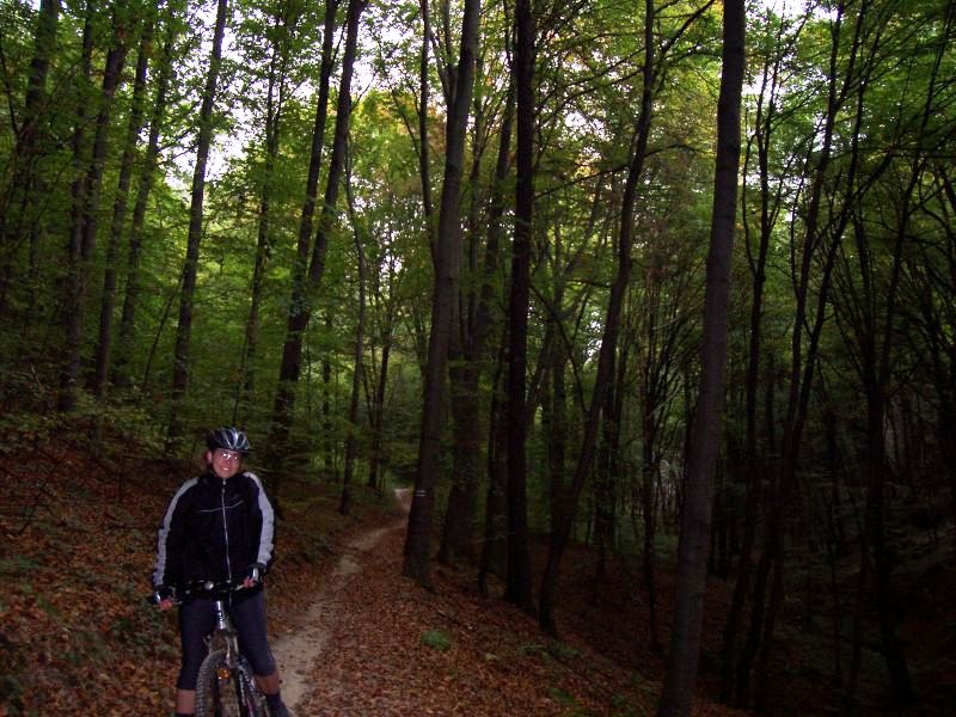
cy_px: 358
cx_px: 478
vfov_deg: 41.8
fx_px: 939
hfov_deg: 54.0
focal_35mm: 34
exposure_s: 1/112
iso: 140
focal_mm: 5.6
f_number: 2.7
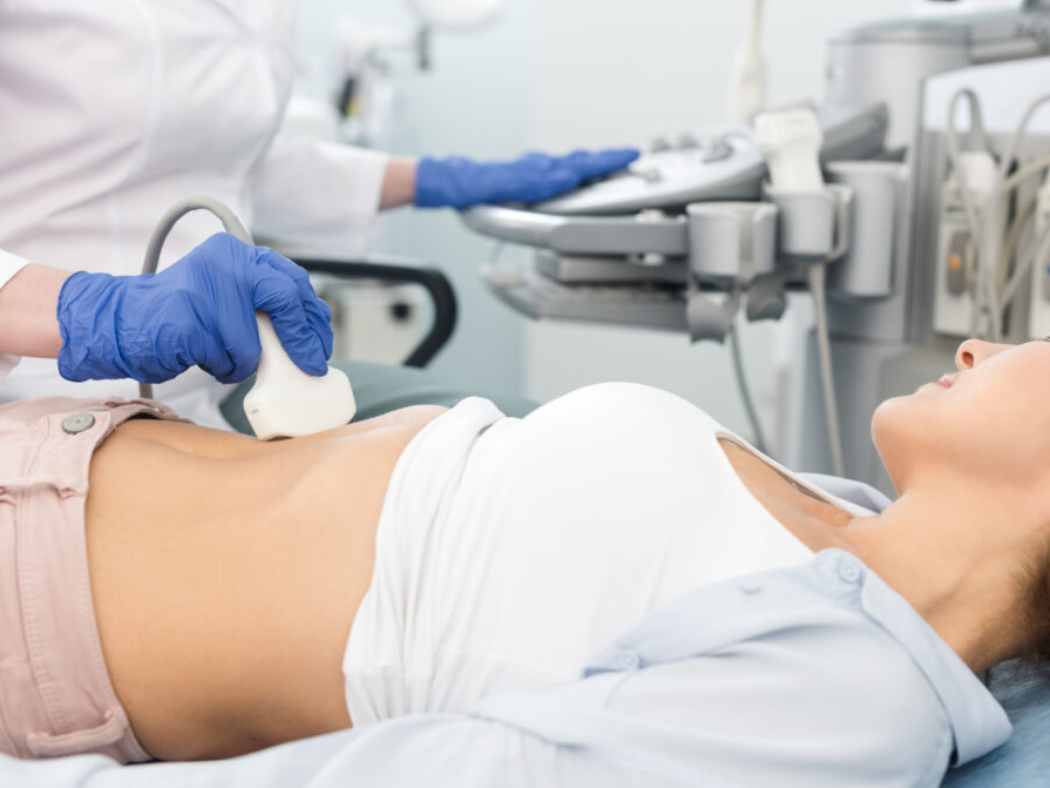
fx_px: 1668
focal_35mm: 55
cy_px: 399
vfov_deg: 26.6
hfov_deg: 34.9
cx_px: 570
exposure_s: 1/200
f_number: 3.5
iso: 320
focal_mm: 50
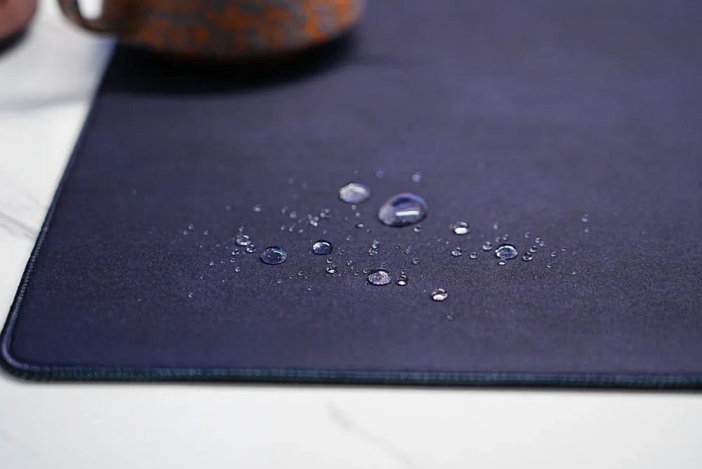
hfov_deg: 19.5
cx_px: 351
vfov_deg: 13.0
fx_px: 2048
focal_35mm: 105
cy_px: 234
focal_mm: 105
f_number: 4
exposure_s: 1/60
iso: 640
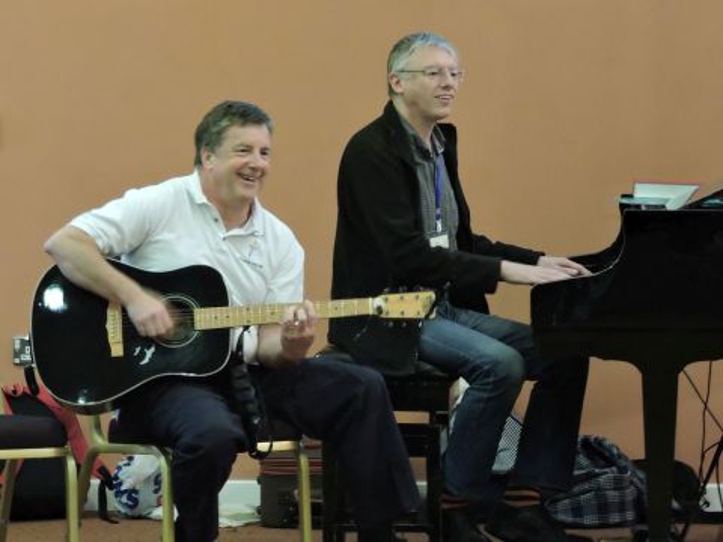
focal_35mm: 170
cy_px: 271
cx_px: 362
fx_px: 3551
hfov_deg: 11.6
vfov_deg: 8.7
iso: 800
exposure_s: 1/13
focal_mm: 30.3
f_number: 4.5
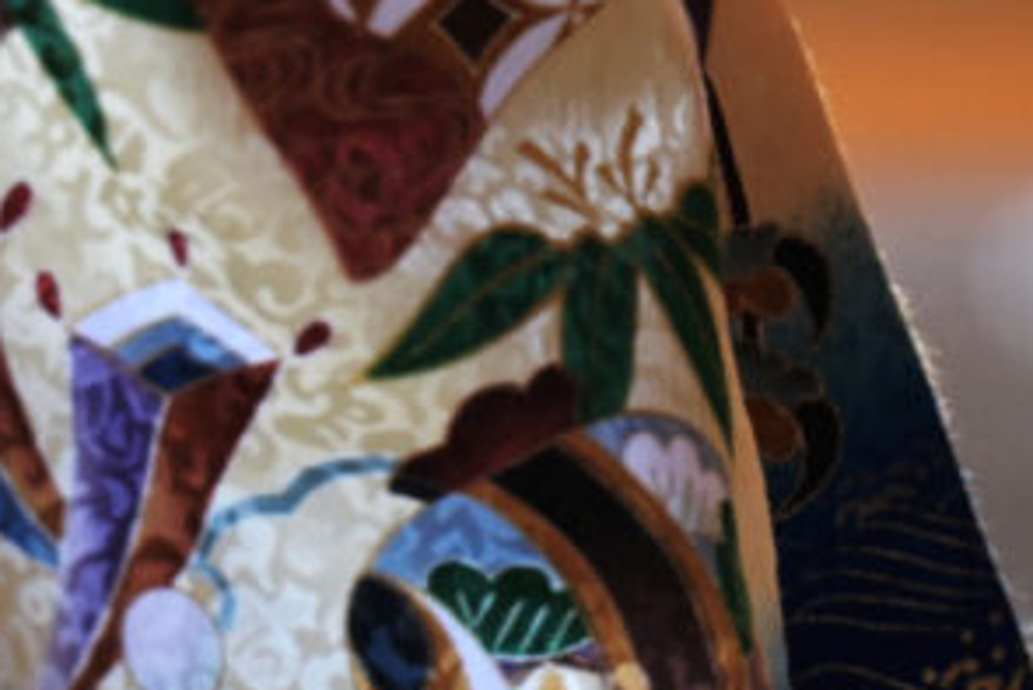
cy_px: -1630
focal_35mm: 903
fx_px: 25923
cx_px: 931
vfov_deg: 1.5
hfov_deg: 2.3
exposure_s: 1/160
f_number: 2.8
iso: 500
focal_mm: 130
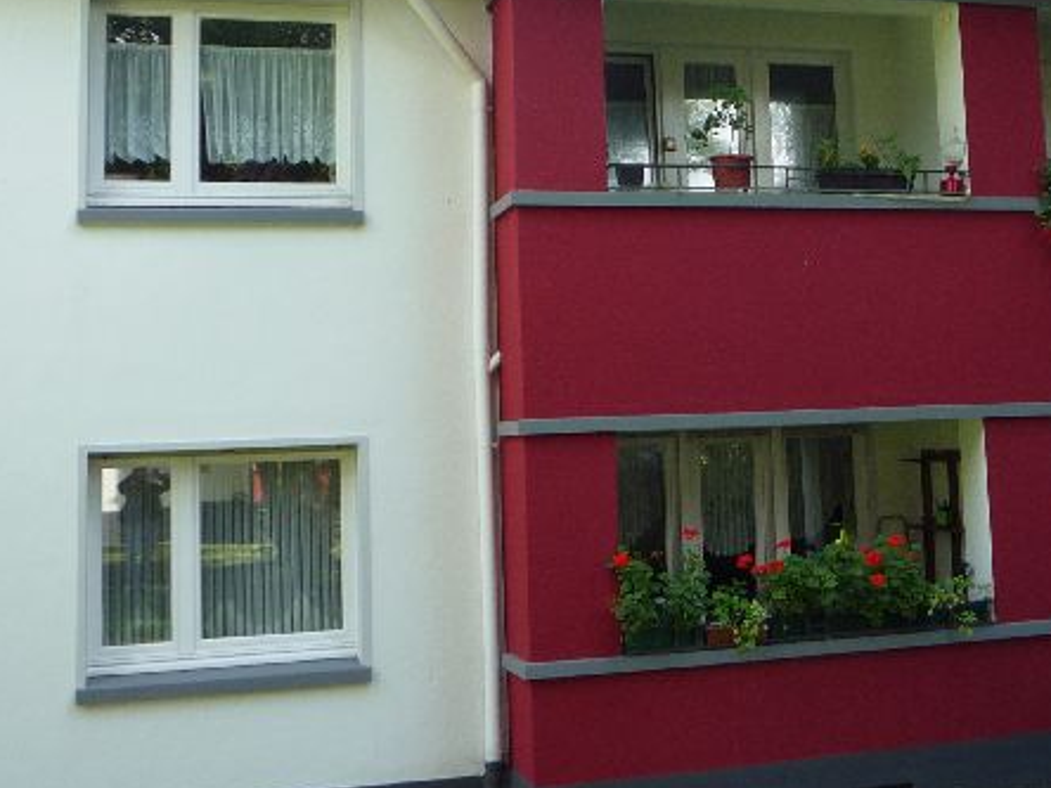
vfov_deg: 26.8
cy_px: 220
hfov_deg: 35.0
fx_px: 1640
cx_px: 746
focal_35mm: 54
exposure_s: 1/80
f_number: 3.3
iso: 100
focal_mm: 5.2
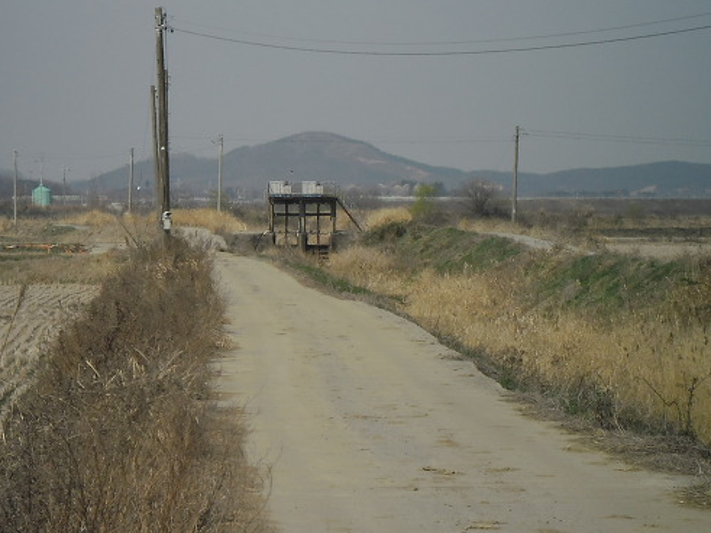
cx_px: 245
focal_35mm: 210
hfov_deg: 9.4
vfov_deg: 7.1
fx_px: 4312
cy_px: 140
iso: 80
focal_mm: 24.5
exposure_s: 1/558
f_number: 5.9
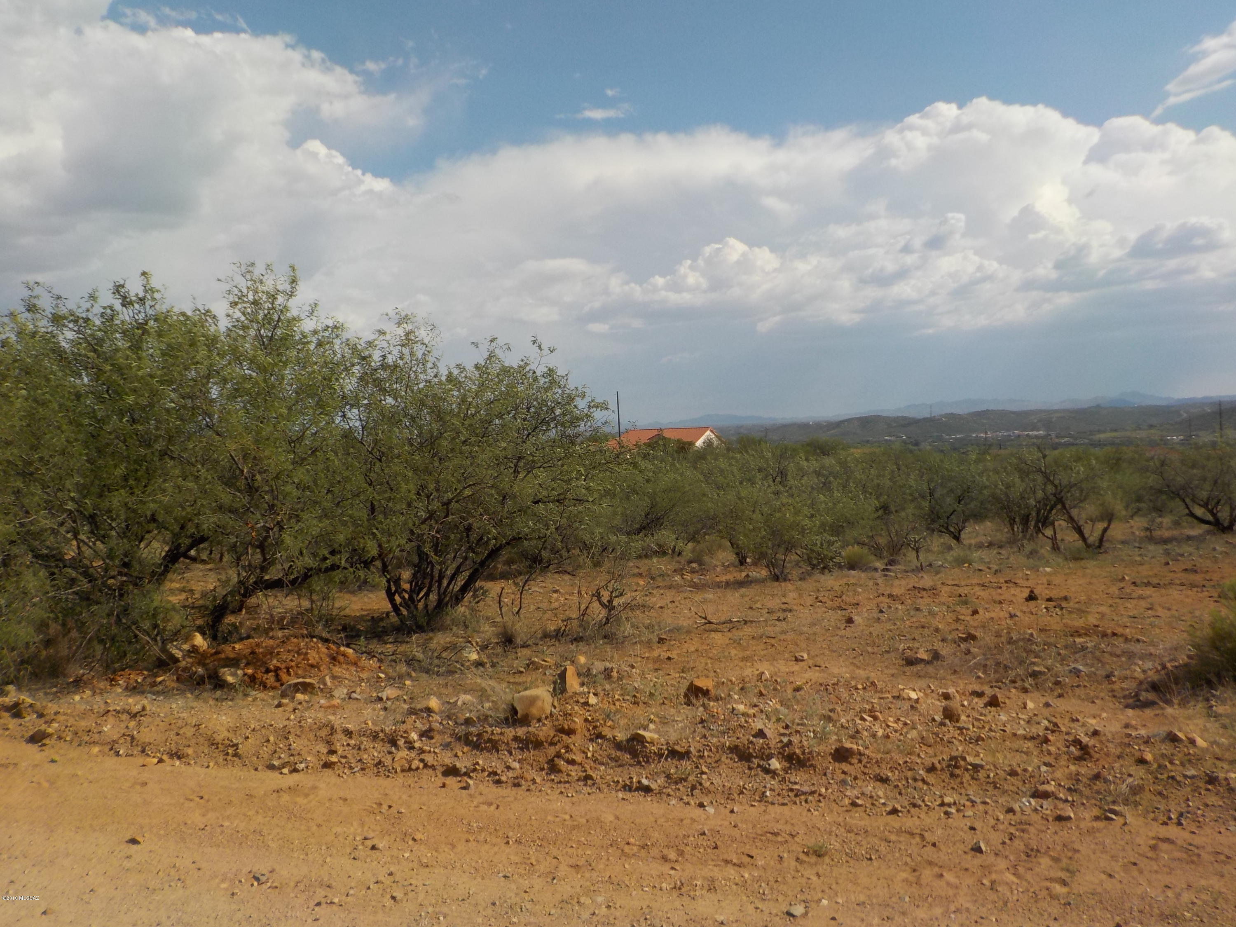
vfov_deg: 46.8
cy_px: 464
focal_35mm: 30
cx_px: 618
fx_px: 1071
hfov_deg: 60.0
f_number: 6.6
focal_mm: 4.1
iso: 125
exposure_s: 1/500
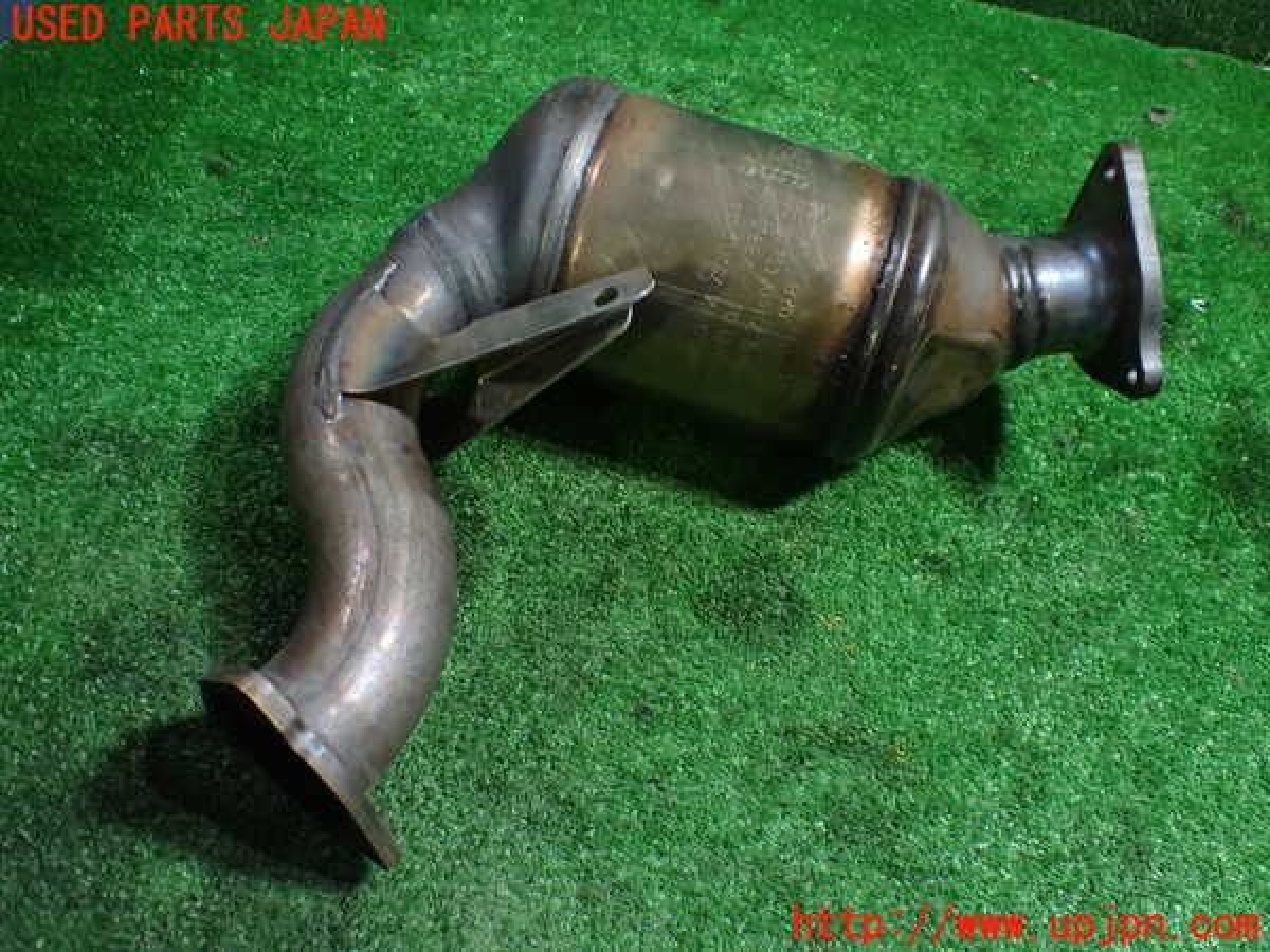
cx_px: 635
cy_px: 476
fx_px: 1101
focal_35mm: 30
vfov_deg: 46.8
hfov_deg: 60.0
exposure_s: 1/80
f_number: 2.3
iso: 800
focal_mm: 5.4
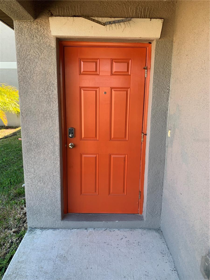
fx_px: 210
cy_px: 140
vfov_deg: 67.3
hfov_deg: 53.1
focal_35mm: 26
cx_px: 105
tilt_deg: -8.9
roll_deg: +0.1
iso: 25
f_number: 1.8
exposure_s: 1/124
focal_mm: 4.25
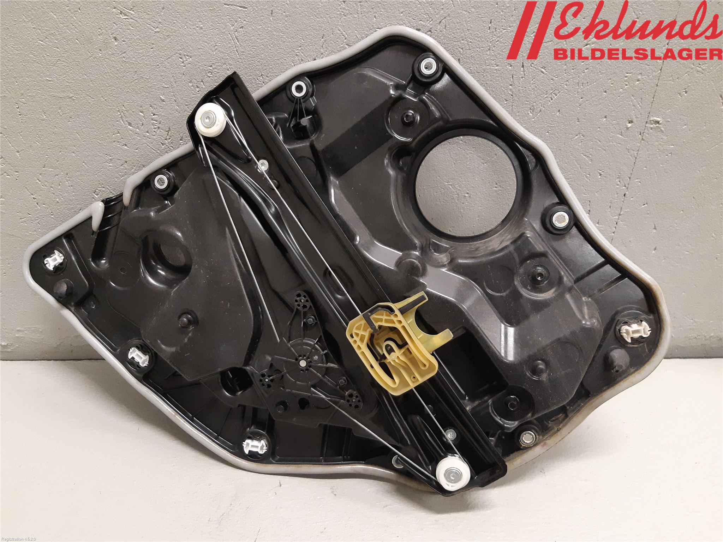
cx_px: 362
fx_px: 543
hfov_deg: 67.3
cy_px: 271
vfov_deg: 53.1
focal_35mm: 26
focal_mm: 3.93
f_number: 1.7
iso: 320
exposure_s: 1/50
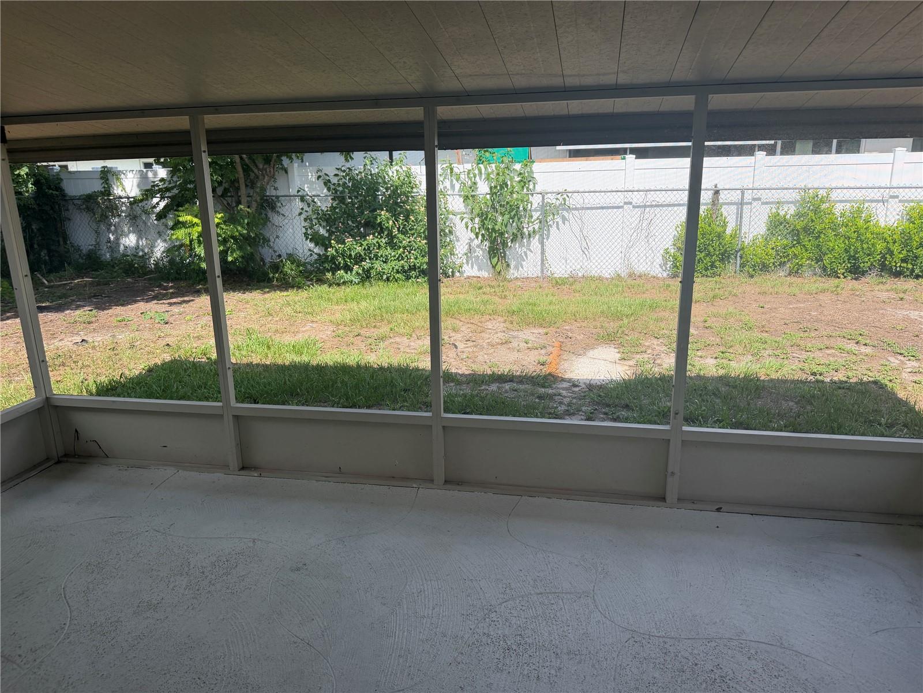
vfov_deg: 56.8
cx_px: 462
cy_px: 346
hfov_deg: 71.6
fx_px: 640
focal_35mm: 24
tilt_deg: -15.7
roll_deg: +2.2
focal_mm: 6.76
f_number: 1.78
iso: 100
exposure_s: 1/1949
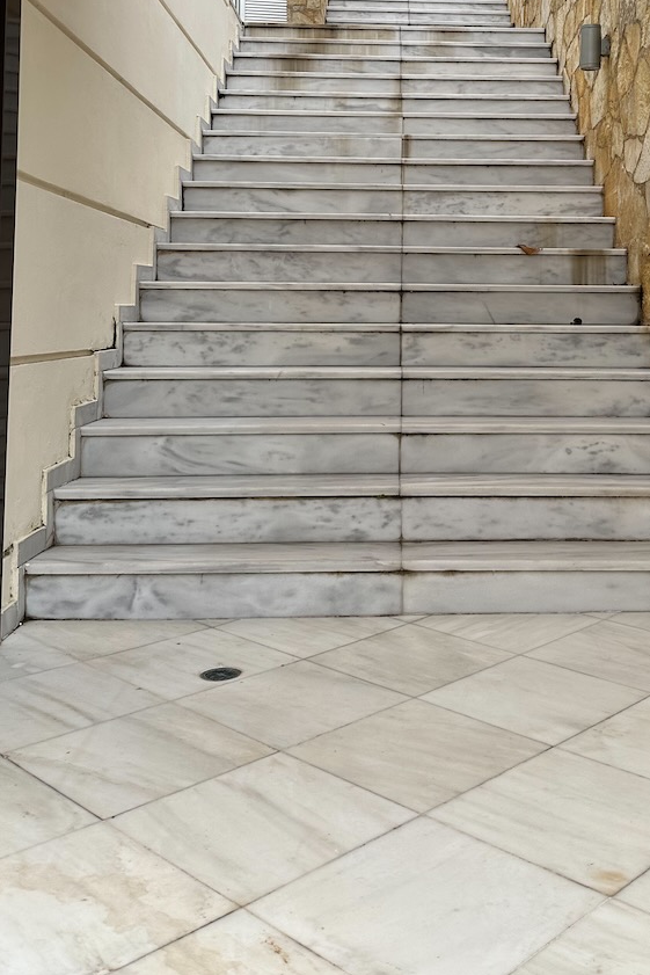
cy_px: 247
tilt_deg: +3.4
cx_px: 436
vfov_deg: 48.8
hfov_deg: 34.7
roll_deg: -1.3
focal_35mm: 38
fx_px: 1029
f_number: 1.78
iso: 80
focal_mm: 6.86
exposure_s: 1/1040
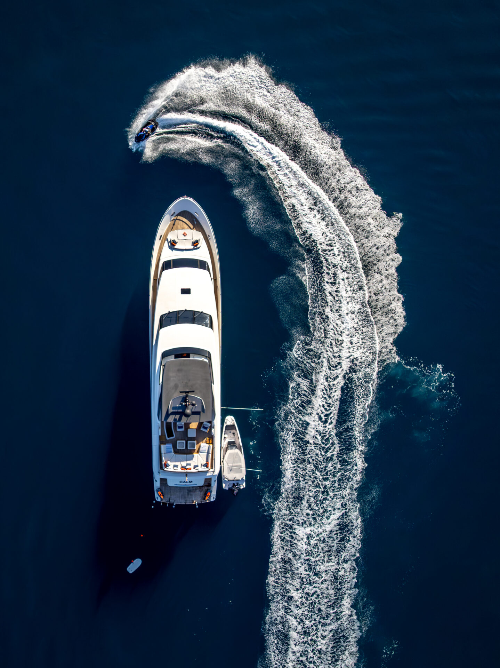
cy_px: 334
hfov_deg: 56.8
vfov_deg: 71.6
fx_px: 463
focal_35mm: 24
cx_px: 250
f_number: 2.8
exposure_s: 1/240
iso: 400
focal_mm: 12.29
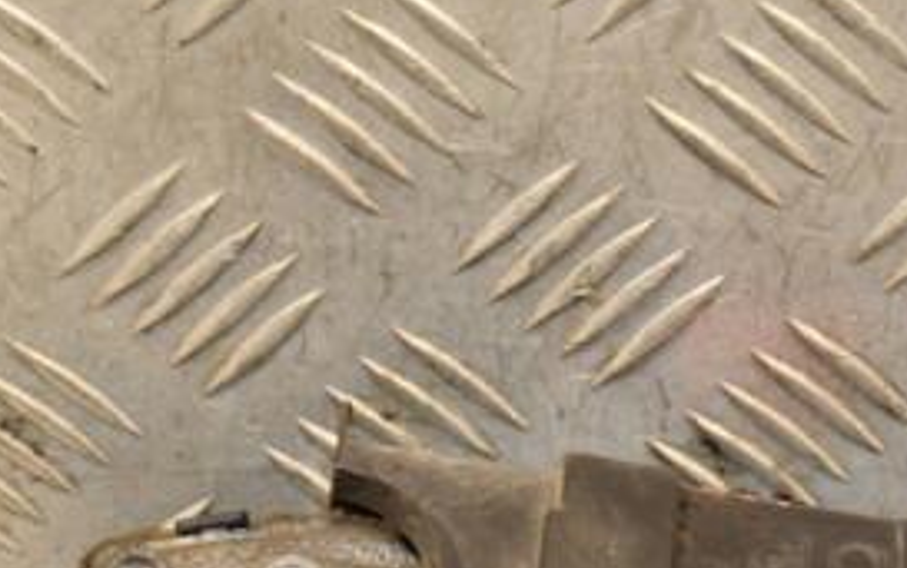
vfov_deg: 5.6
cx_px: 552
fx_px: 5812
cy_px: 621
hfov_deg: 8.9
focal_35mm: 235
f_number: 5.3
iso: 800
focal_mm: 70
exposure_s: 1/100
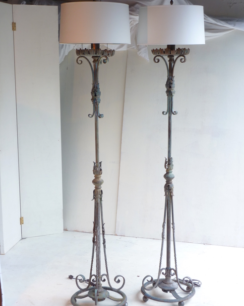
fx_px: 496
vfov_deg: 34.1
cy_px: 160
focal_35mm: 55
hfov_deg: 27.6
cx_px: 121
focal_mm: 8.5
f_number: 3.8
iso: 80
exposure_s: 1/8
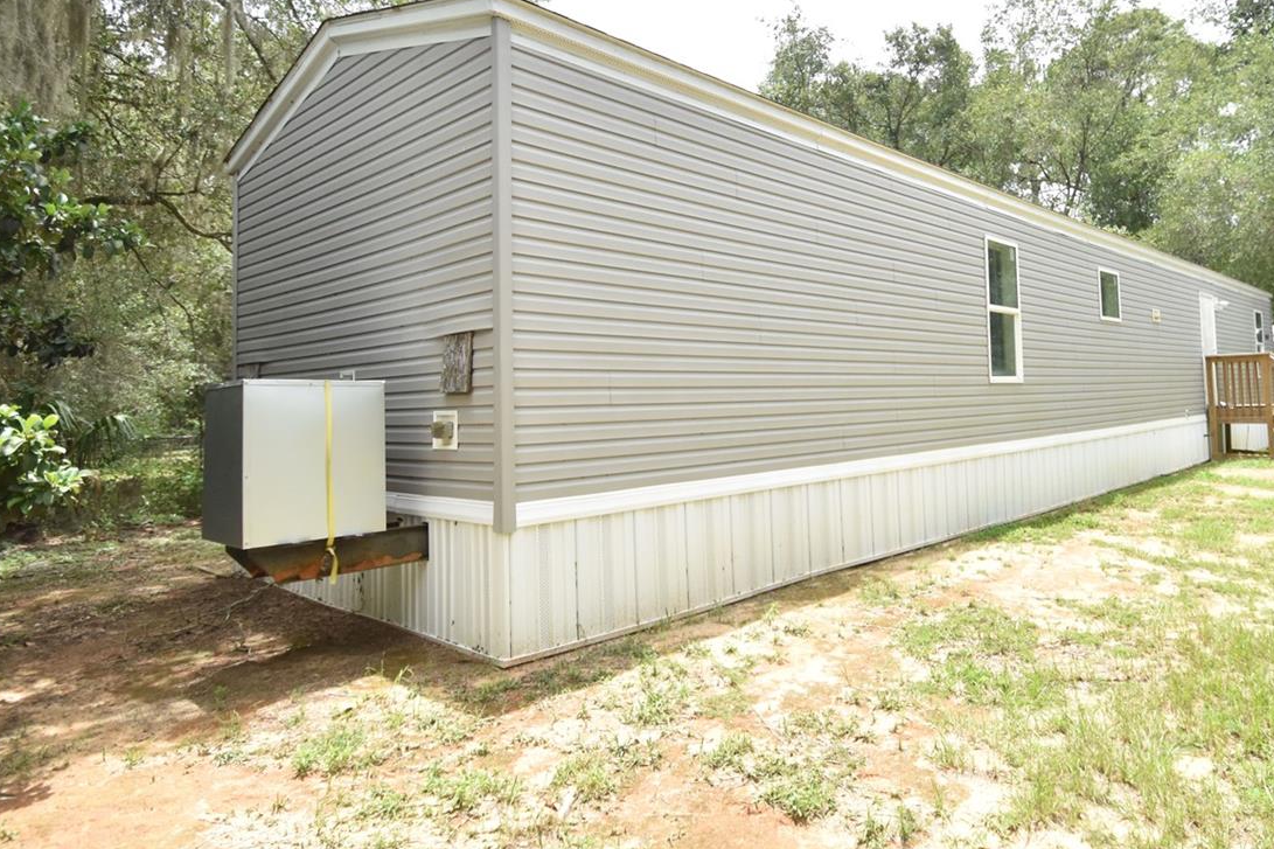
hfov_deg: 77.3
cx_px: 792
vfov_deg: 56.9
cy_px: 352
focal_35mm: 22
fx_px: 778
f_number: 3.5
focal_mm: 10
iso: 800
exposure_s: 1/3000
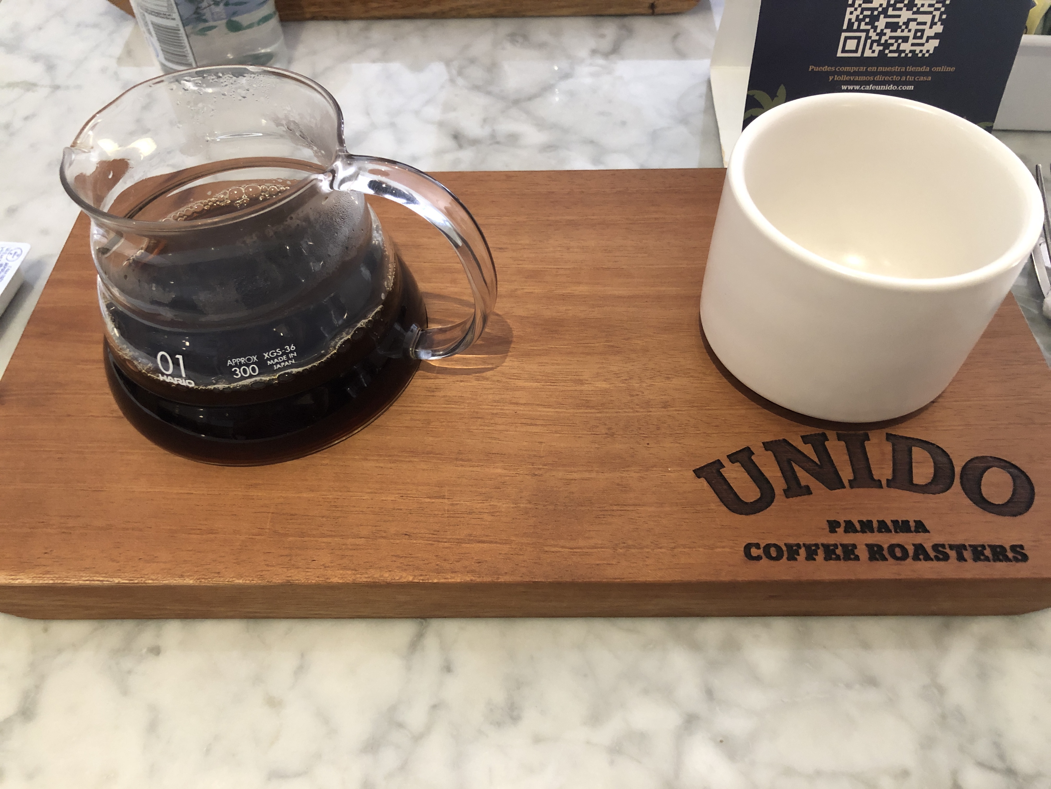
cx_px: 526
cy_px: 394
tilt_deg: -53.3
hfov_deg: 63.4
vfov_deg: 49.7
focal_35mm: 28
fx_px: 850
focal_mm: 3.99
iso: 100
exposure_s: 1/11
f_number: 1.8
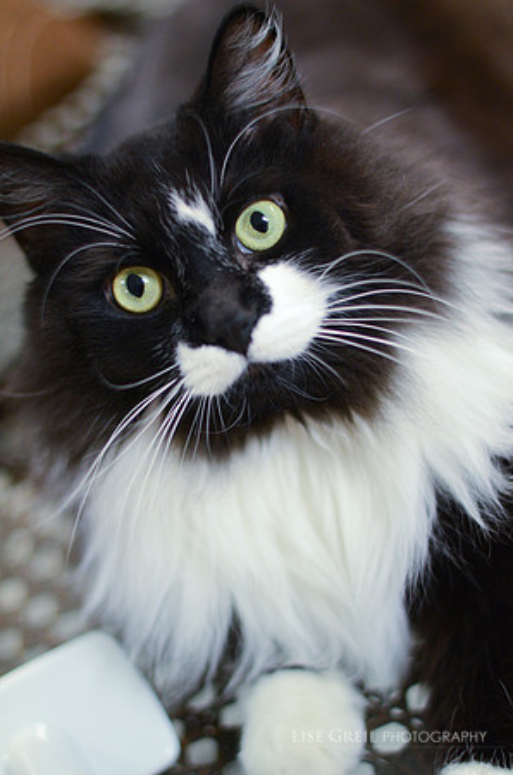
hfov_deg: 18.1
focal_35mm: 75
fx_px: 1610
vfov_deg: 27.0
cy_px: 388
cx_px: 256
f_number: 1.4
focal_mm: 50
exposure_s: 1/320
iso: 1000
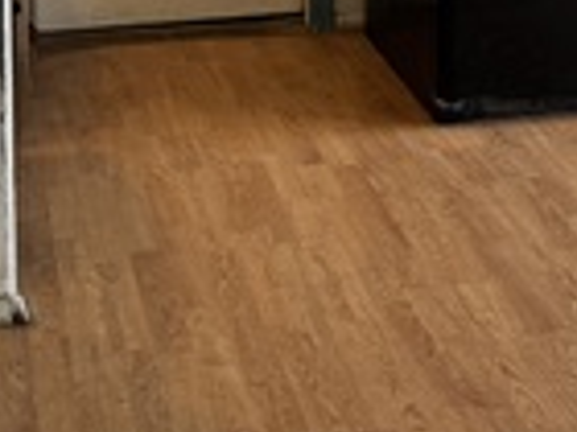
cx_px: 449
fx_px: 1834
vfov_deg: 12.7
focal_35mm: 110
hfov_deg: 17.8
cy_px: -230
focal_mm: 6.76
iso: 200
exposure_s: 1/60
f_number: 1.78
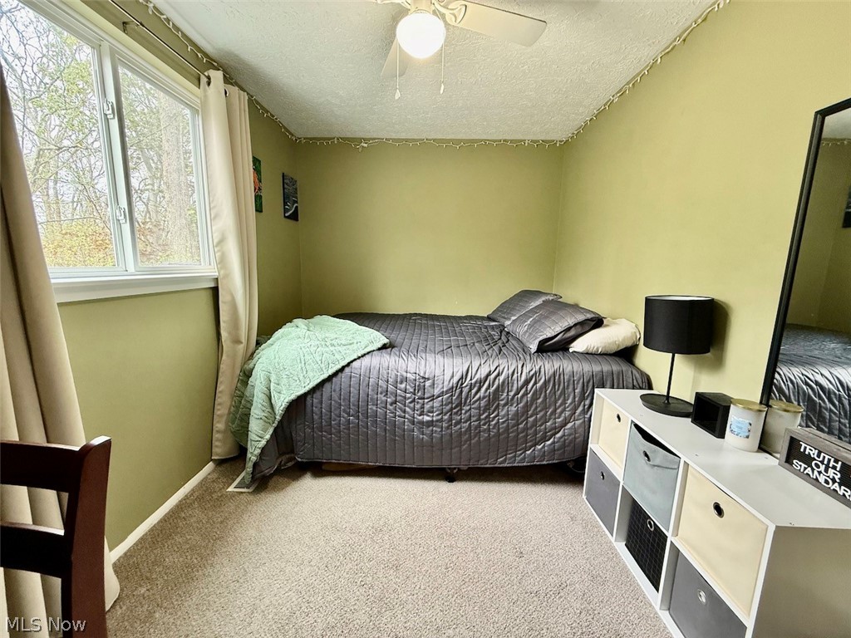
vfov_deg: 85.7
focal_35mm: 14
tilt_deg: -9.5
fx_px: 344
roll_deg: -1.1
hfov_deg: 102.1
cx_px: 426
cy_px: 319
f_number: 2.2
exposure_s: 1/60
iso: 320
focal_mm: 2.22
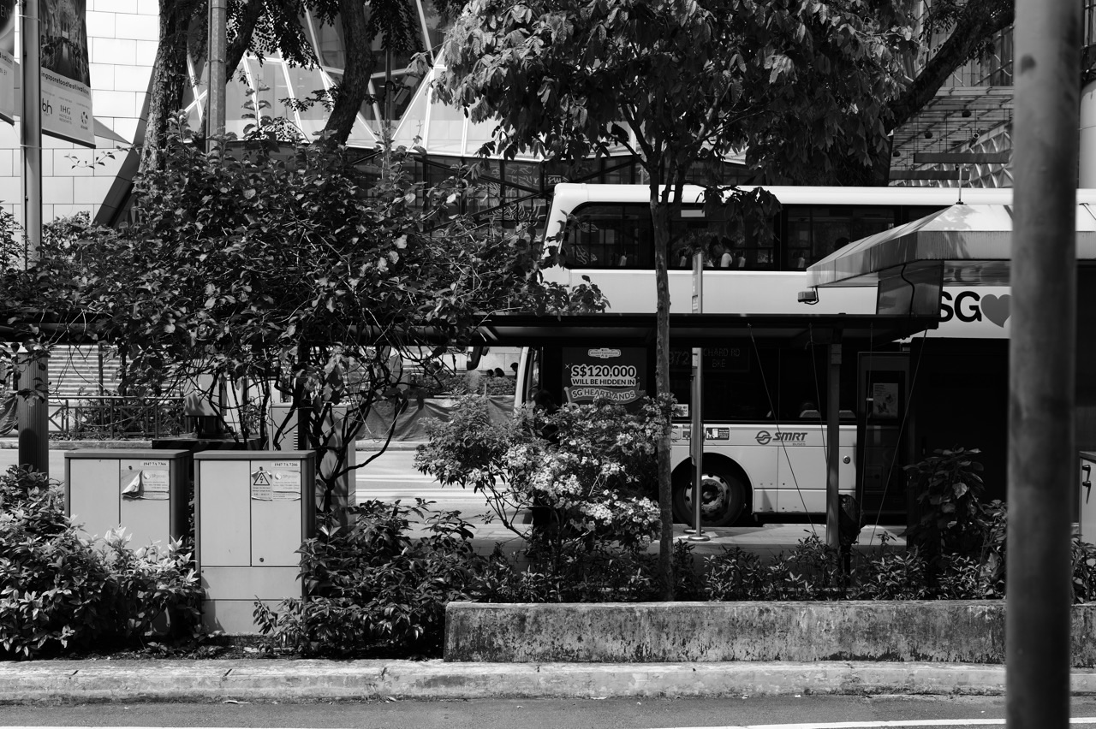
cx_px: 548
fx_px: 1308
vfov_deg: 31.2
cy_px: 364
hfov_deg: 45.5
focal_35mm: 43
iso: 100
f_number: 5
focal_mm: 43
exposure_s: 1/320
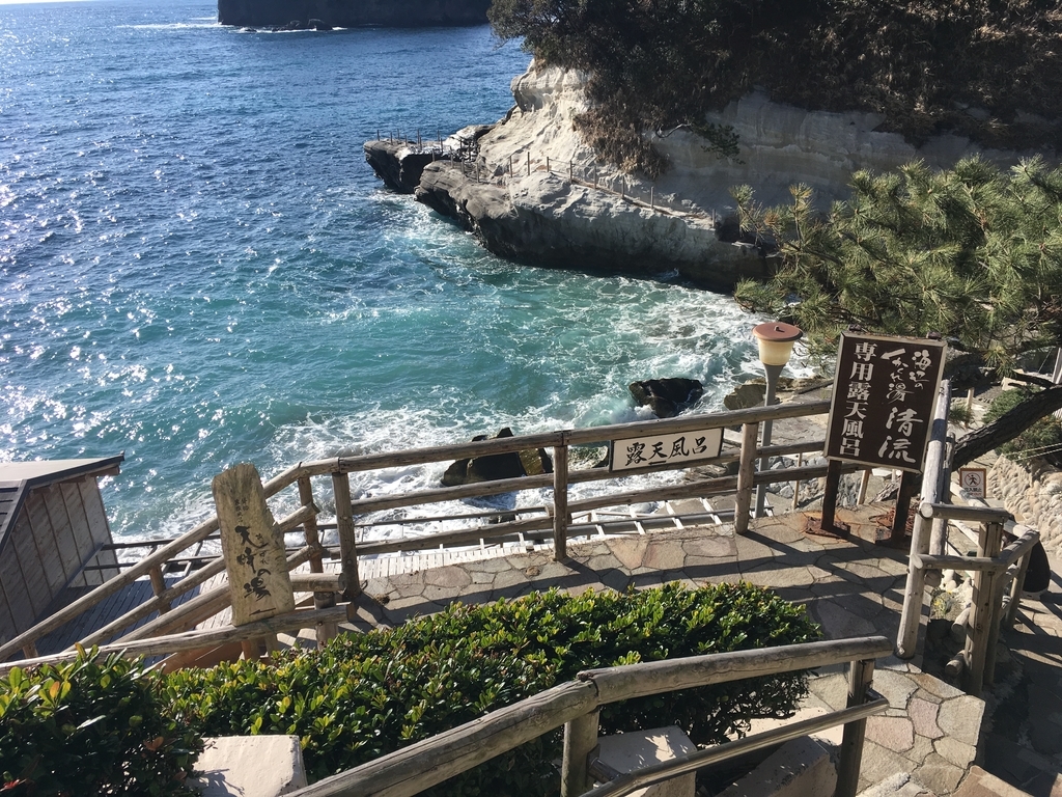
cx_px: 531
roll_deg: +0.1
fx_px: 890
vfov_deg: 48.2
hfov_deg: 61.7
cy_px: 398
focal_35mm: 29
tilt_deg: -24.2
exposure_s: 1/1241
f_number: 2.2
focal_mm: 4.15
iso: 25
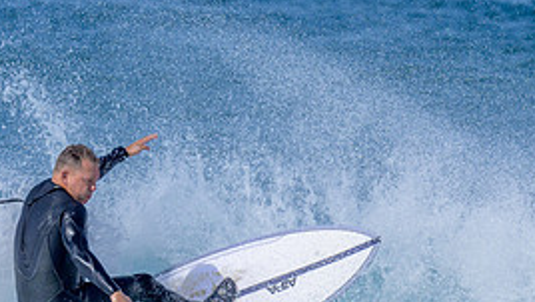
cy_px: 320
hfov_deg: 0.9
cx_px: 109
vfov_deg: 0.5
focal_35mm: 2489
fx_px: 35323
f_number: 6.3
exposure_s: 1/2000
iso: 180
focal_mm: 800
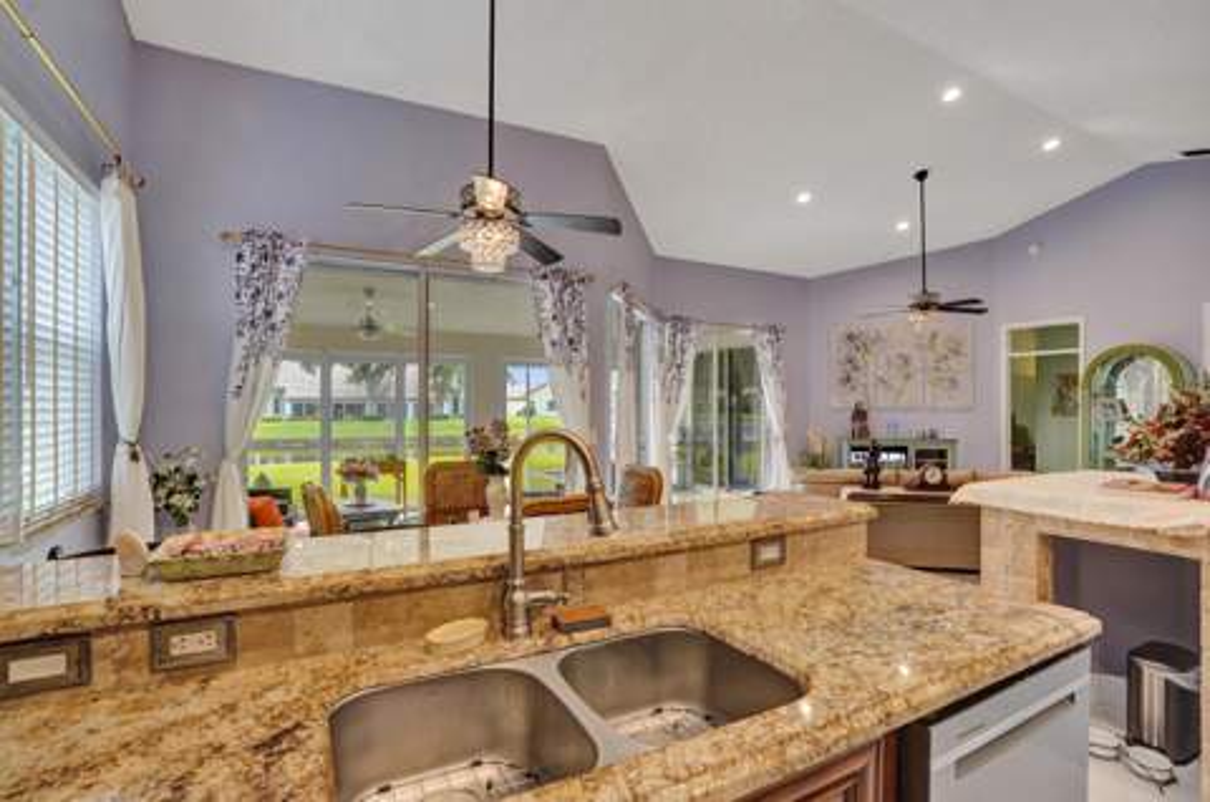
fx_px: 537
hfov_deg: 96.8
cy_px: 401
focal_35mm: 16
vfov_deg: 73.5
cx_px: 605
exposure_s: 1/60
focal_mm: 16
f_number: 7.1
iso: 640
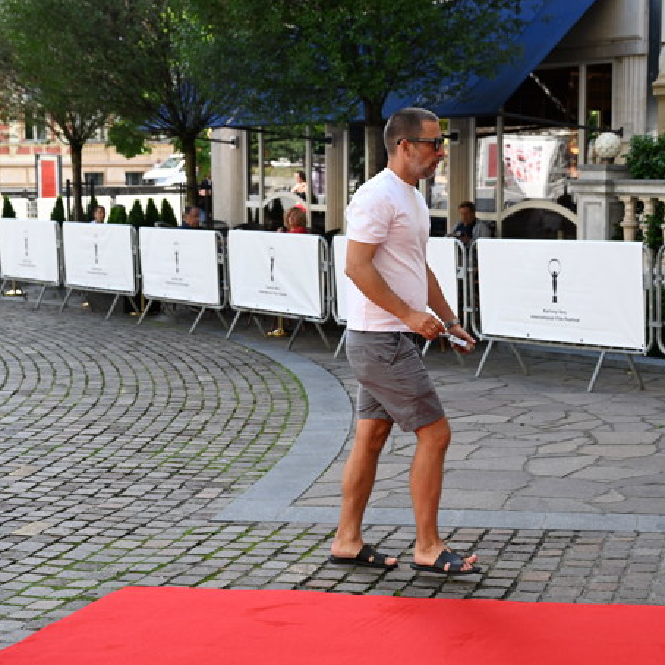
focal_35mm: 62
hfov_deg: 27.7
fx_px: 1348
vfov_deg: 27.7
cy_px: 335
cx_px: 371
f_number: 4.5
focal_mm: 48
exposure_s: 1/1000
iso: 800
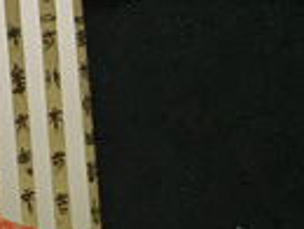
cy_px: -68
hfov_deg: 9.6
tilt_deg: -76.7
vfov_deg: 8.5
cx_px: -512
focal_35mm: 172
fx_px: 1513
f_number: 1.8
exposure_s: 1/33
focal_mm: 3.99
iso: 40
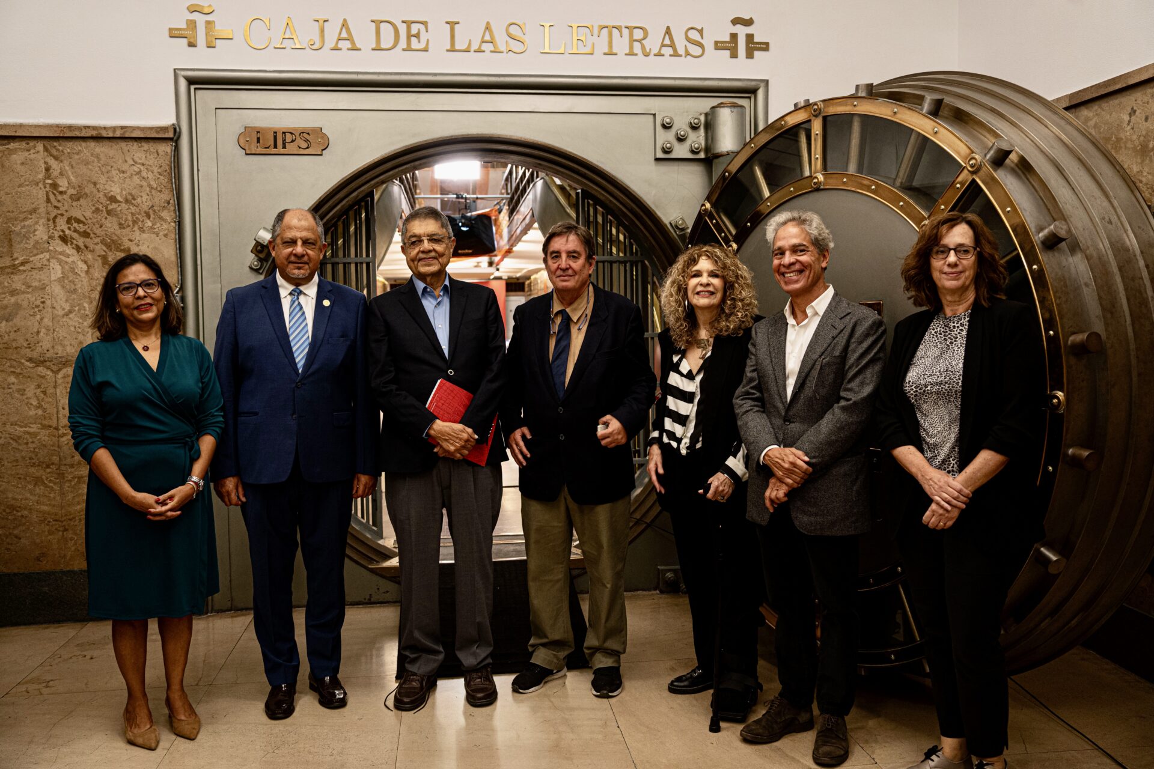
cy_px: 384
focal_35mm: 31
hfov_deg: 60.3
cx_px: 577
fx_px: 994
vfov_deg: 42.3
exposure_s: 1/80
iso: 800
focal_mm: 31
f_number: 3.5
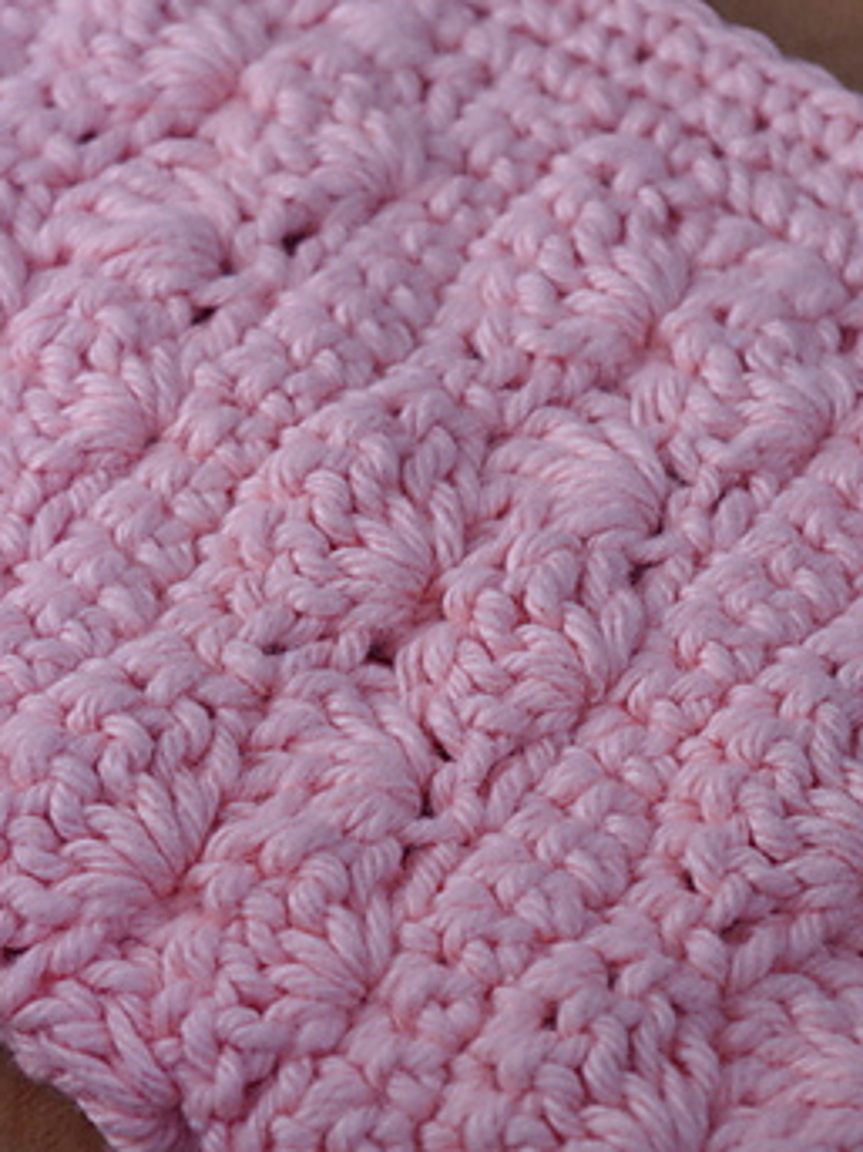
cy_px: 514
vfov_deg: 13.4
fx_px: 4889
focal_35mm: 147
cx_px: 238
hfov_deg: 10.1
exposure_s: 1/10
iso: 400
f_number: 7.1
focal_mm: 55
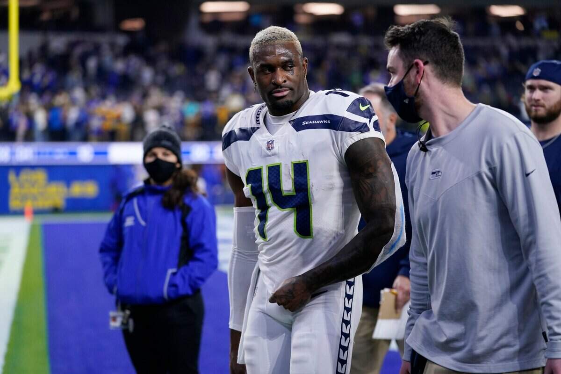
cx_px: 280
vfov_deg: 13.7
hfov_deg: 20.4
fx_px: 1558
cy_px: 187
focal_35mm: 100
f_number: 2.8
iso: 2000
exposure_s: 1/2000
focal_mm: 100
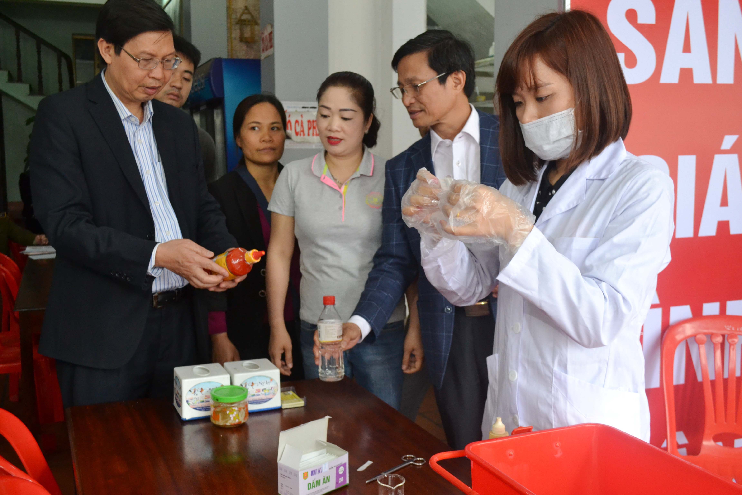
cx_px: 371
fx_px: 742
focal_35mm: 36
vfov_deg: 36.9
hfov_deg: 53.1
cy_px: 248
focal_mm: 24
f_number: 5.6
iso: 1600
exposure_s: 1/125
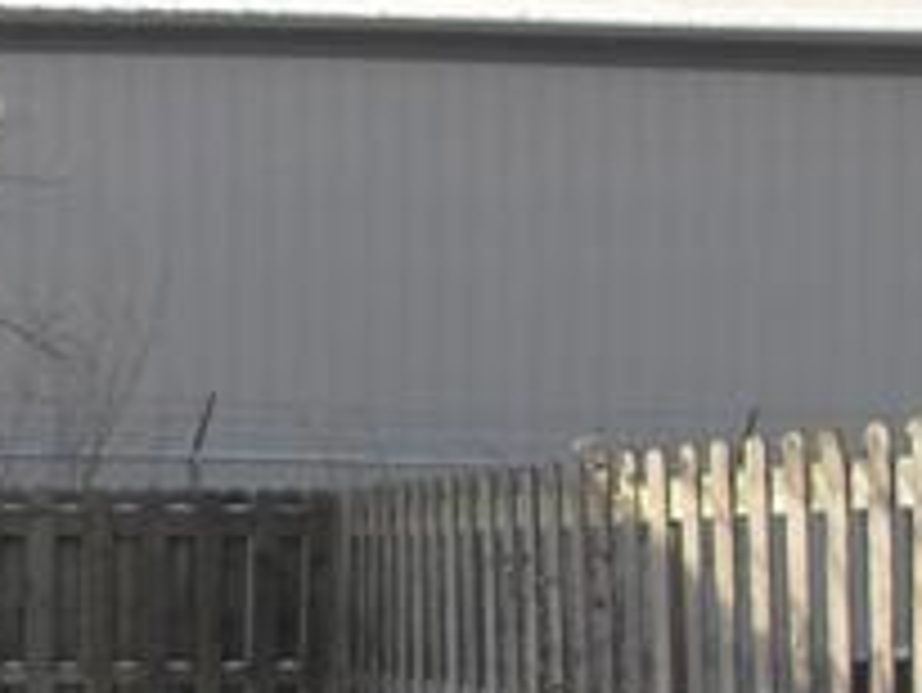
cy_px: 896
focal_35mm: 106
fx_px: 2825
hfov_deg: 17.2
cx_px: -355
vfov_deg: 13.5
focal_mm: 6.3
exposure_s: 1/500
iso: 80
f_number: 2.8
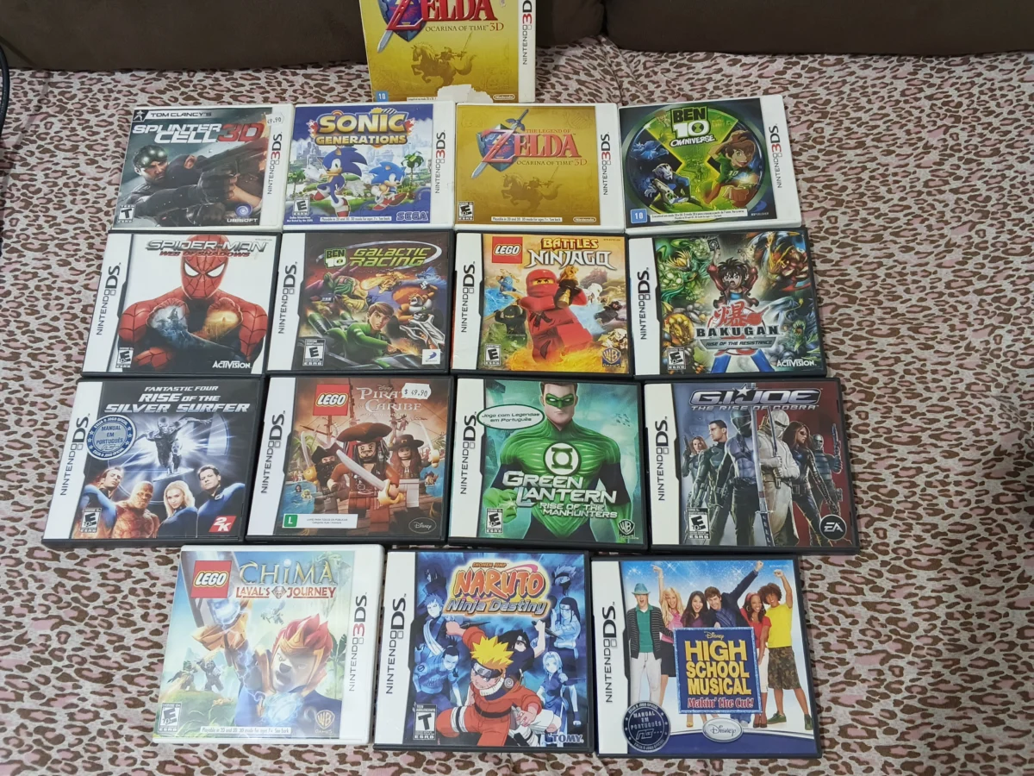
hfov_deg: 73.9
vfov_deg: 58.9
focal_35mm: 23
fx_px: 687
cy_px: 388
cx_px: 517
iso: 1425
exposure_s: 1/60
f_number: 1.6
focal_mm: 4.11
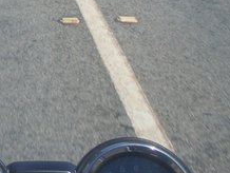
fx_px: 585
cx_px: -101
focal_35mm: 88
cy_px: -54
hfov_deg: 19.7
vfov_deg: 15.9
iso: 100
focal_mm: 5.4
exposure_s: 1/1000
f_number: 3.5
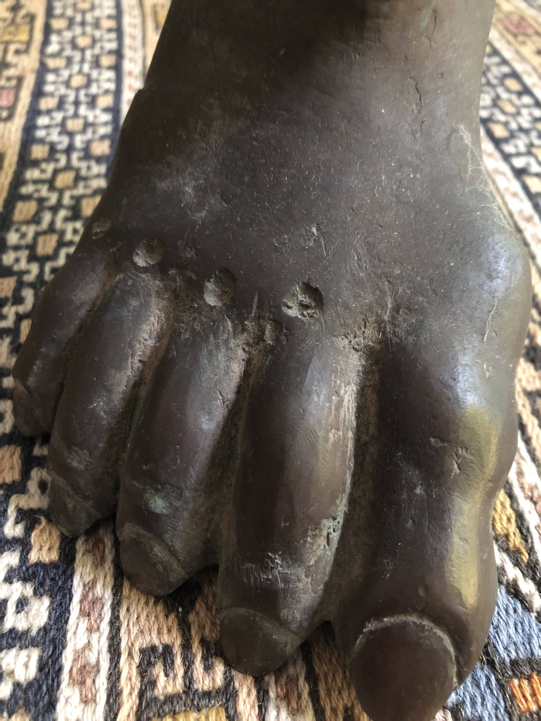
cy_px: 360
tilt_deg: -49.3
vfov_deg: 63.4
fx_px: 583
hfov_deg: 49.7
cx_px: 270
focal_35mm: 28
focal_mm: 3.99
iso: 100
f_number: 1.8
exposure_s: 1/4
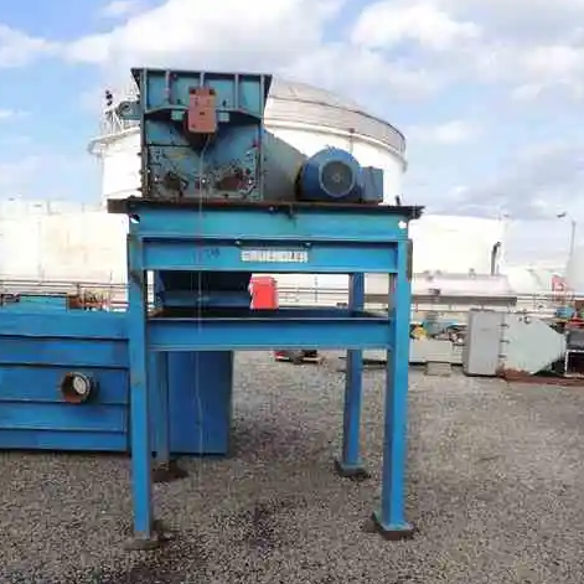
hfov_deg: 54.0
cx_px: 301
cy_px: 348
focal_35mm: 30
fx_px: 573
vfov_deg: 53.7
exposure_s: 1/640
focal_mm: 4.3
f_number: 3
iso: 100
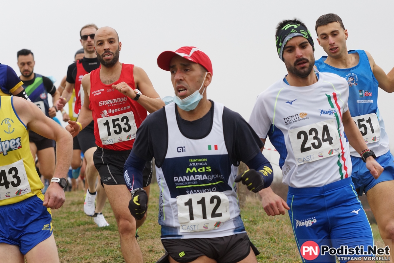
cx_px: 197
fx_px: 821
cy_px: 132
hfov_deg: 27.0
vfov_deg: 18.2
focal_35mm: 75
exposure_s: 1/800
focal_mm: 75
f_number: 5
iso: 800
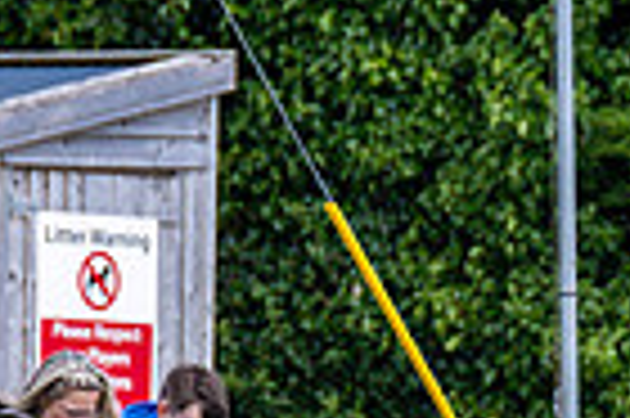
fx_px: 32529
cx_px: 1030
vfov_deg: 0.7
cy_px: 607
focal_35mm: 1861
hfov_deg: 1.1
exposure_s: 1/3200
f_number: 2.8
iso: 360
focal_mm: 300
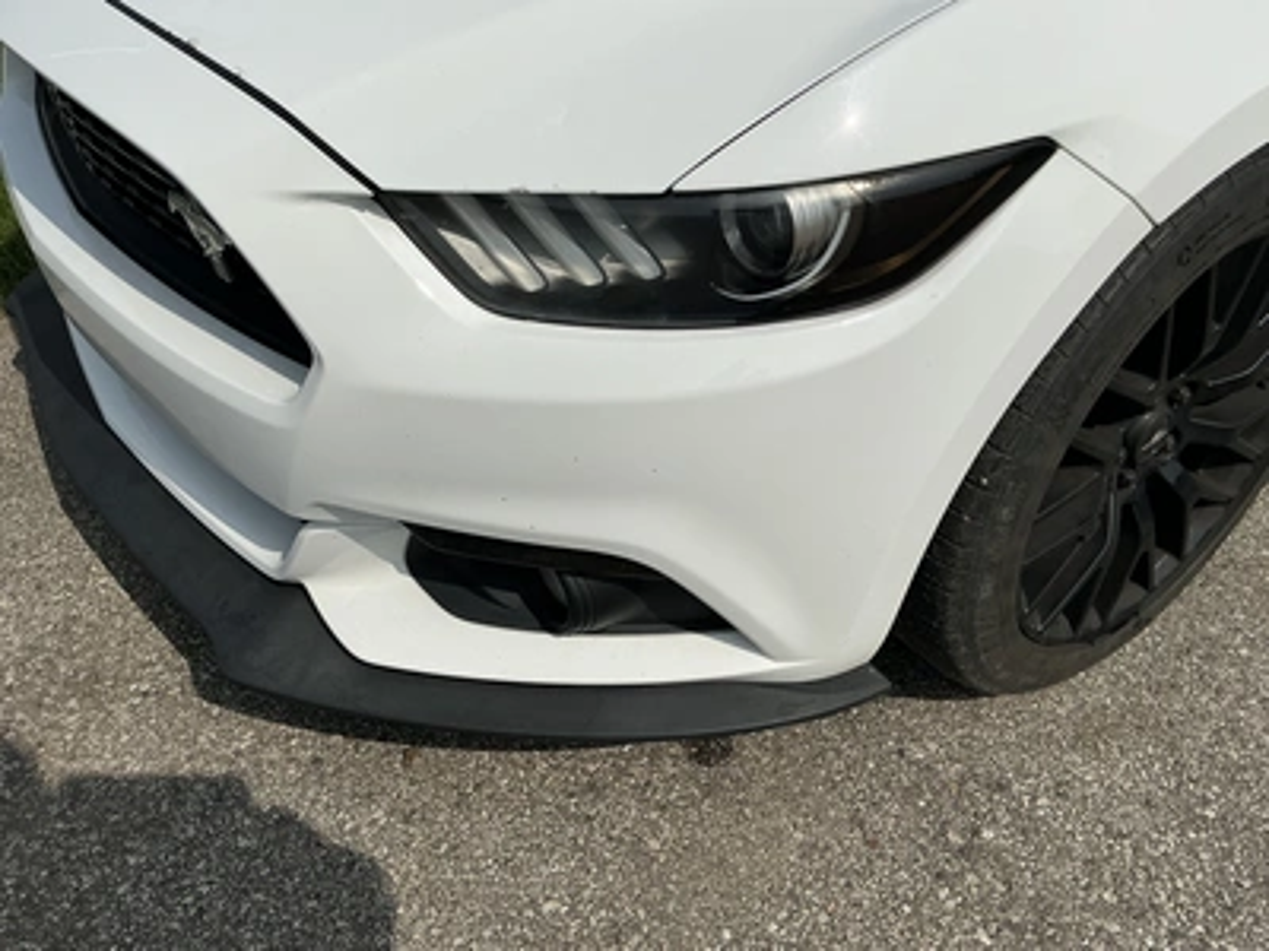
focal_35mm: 28
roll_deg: -1.9
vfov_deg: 49.7
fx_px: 1026
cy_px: 476
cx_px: 634
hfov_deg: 63.4
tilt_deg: -38.7
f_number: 1.8
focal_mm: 3
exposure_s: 1/6536
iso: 25
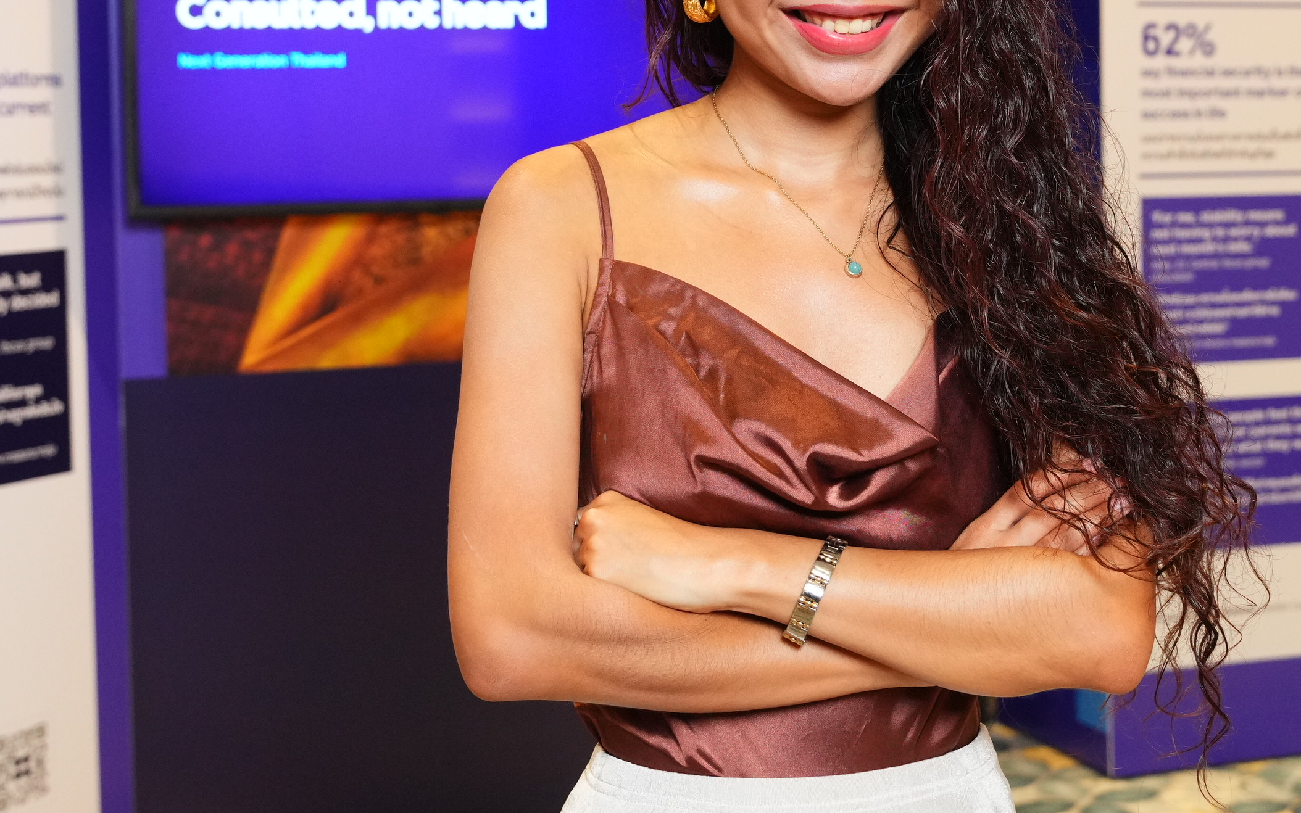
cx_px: 779
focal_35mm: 71
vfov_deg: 18.2
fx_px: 2518
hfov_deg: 28.9
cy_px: 181
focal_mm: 34
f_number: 4.5
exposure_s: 1/160
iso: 2500
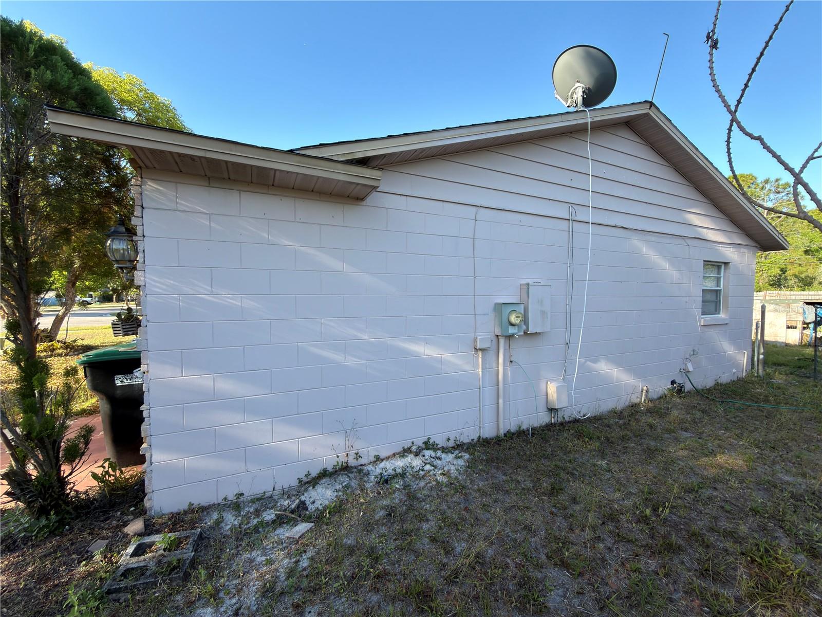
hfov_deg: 102.1
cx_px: 411
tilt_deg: -0.1
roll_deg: +0.0
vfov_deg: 85.7
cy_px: 308
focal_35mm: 14
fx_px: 332
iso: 20
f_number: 2.2
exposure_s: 1/171
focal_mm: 2.22
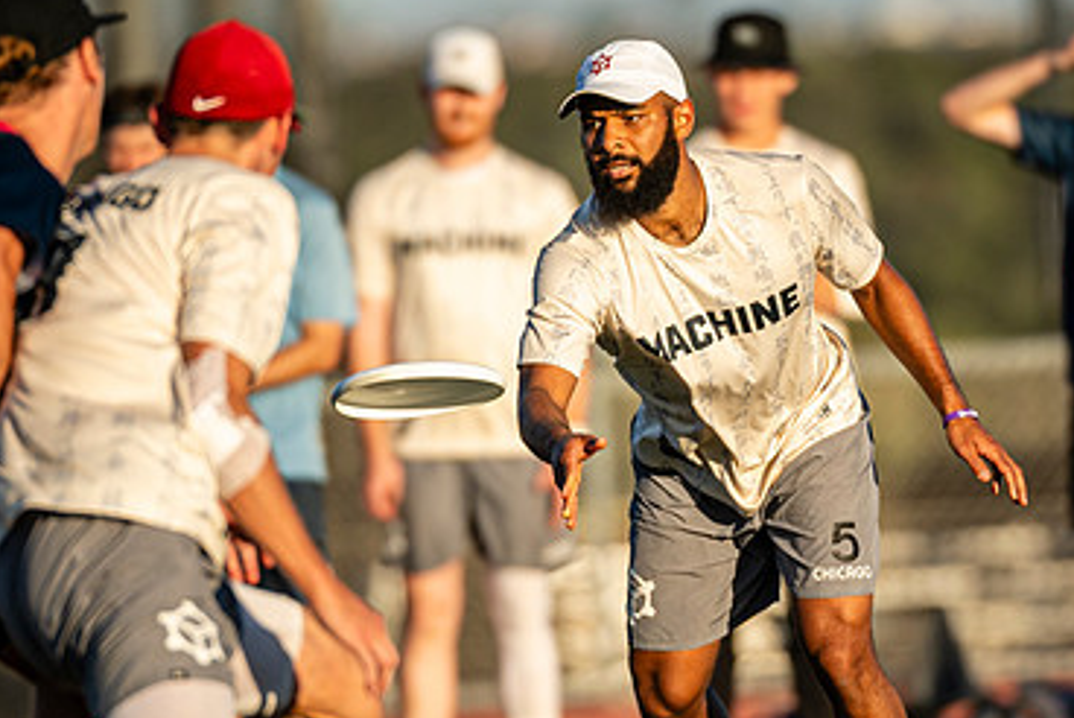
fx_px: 22332
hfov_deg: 2.8
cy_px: 368
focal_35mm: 748
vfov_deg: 1.8
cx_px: 763
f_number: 3.2
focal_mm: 300
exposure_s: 1/1250
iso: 100
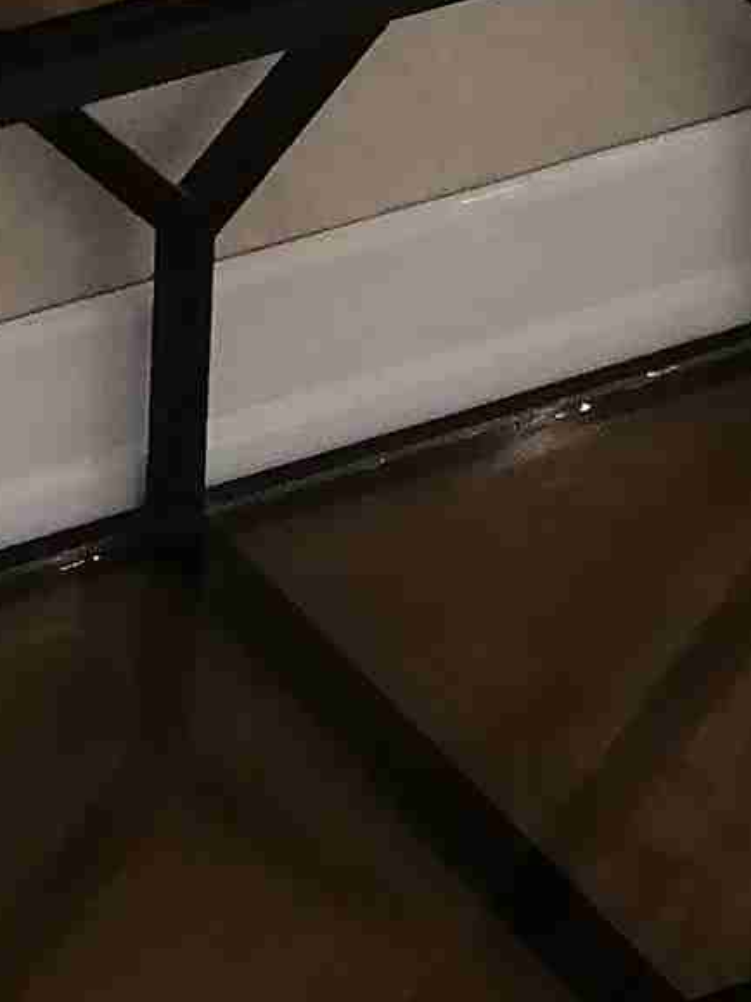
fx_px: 5990
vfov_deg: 8.2
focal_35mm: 207
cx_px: -649
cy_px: -1987
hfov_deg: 7.0
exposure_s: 1/100
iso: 100
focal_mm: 3.95
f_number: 1.8
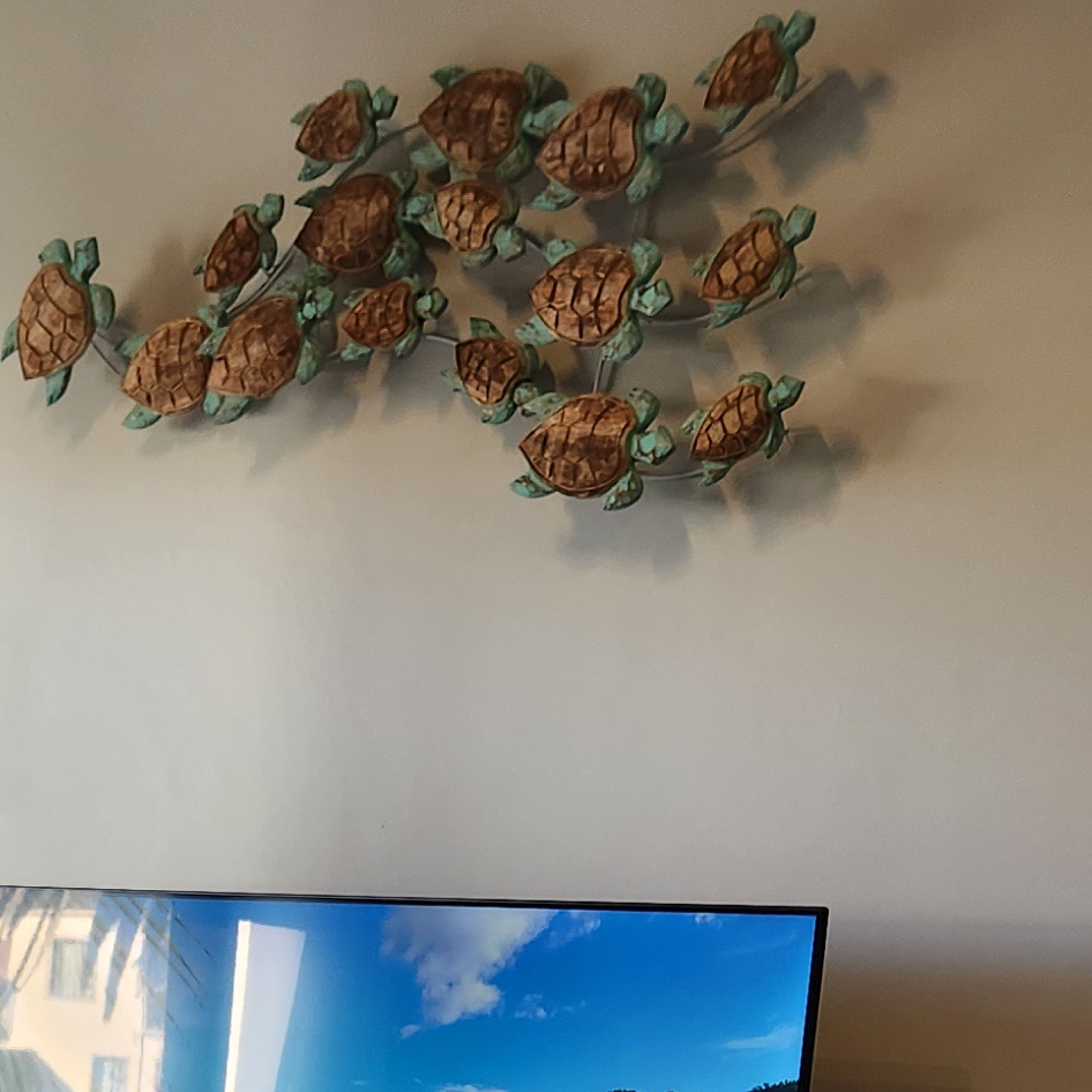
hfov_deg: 19.8
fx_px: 3069
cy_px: 1576
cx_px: 89
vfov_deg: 18.2
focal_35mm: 86
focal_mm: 5.4
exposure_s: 1/182
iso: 100
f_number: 1.8
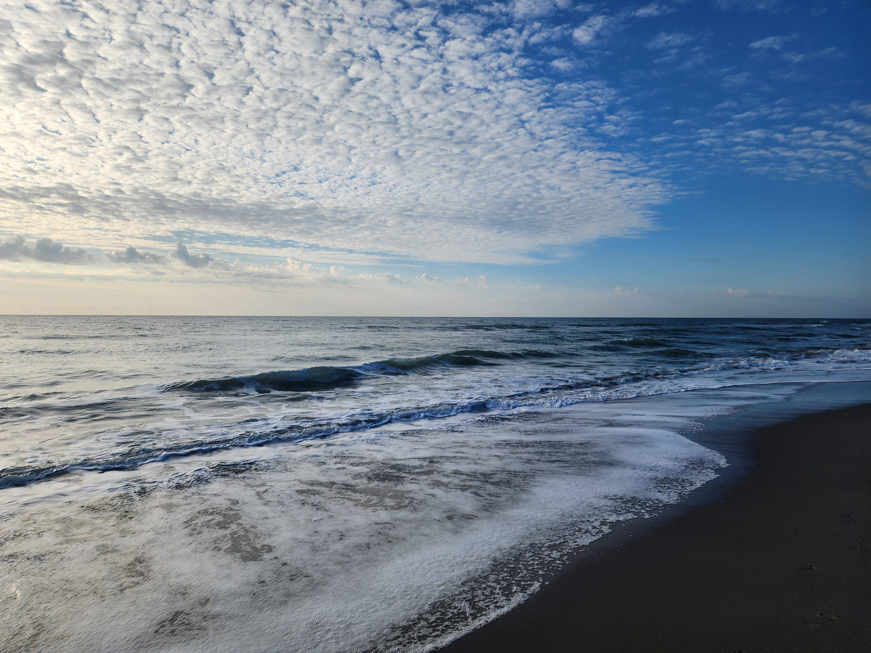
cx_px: 436
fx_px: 579
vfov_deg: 58.9
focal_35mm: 23
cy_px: 326
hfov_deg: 73.9
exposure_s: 1/1597
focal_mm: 6.4
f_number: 1.8
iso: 12
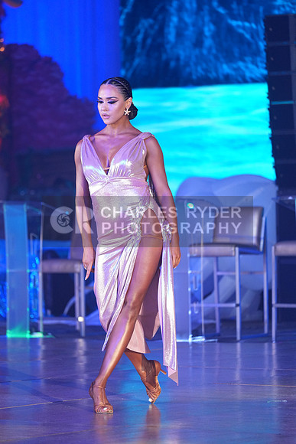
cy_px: 222
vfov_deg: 10.3
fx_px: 2465
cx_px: 148
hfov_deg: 6.9
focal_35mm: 200
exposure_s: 1/400
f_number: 4
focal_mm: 200
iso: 1250
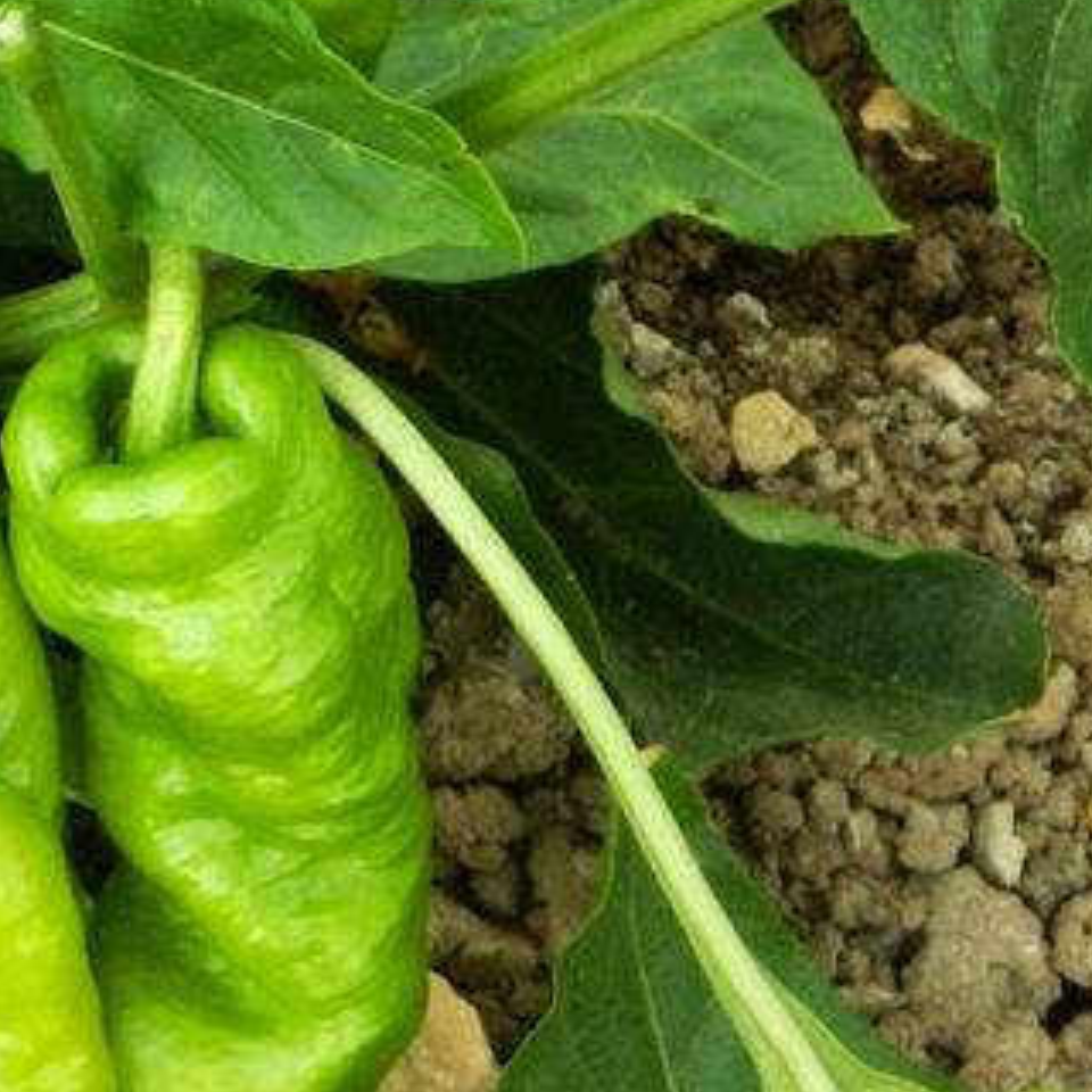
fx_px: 4747
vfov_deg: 13.1
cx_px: -143
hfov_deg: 12.9
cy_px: 413
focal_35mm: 133
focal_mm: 8.4
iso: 400
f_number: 3.6
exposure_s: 1/80
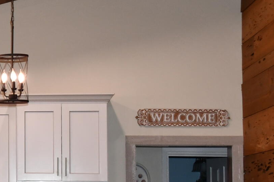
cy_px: 110
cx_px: -227
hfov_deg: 14.3
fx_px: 959
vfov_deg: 10.9
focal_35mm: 126
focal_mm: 23
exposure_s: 1/60
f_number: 3.8
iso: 640
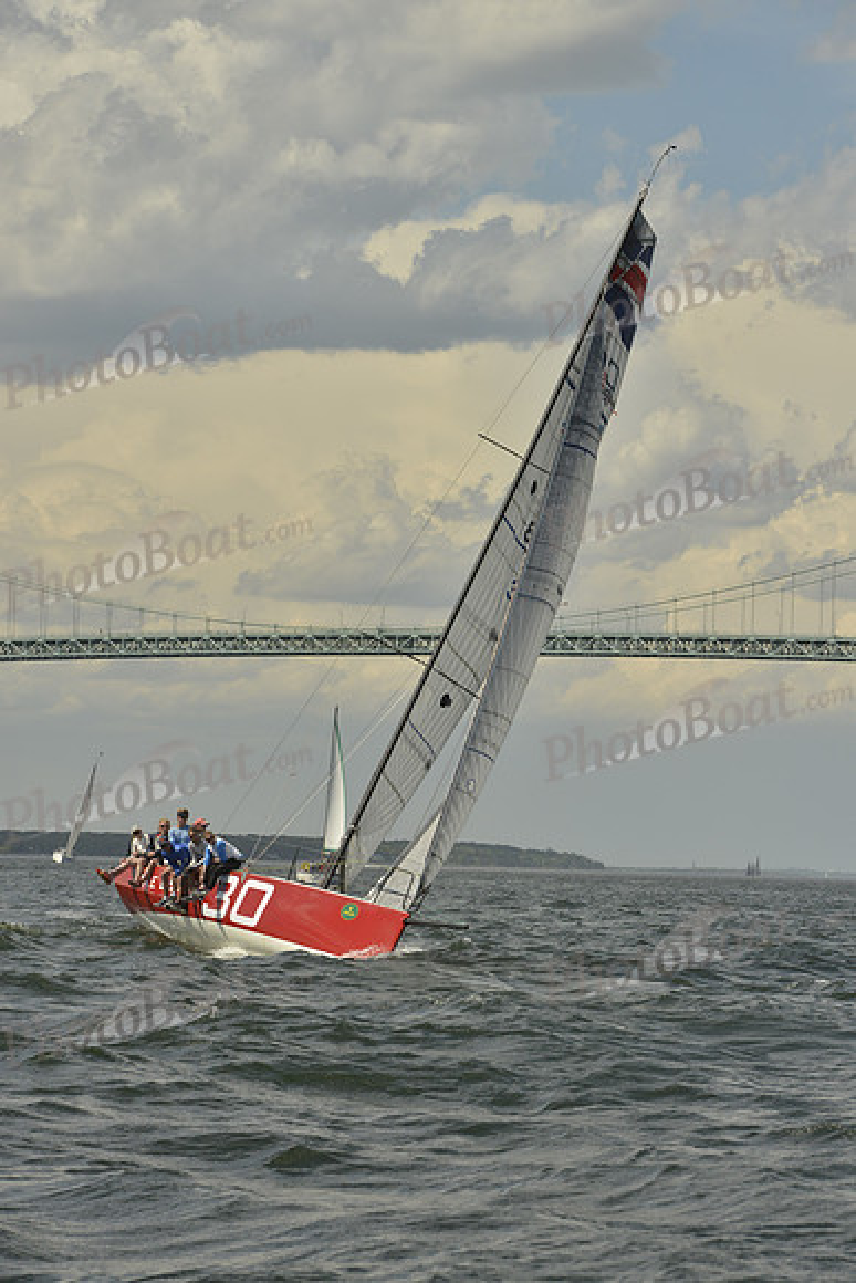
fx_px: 3992
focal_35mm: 112
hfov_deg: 12.2
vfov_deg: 18.3
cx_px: 428
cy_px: 642
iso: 280
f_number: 9
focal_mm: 112
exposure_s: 1/1600
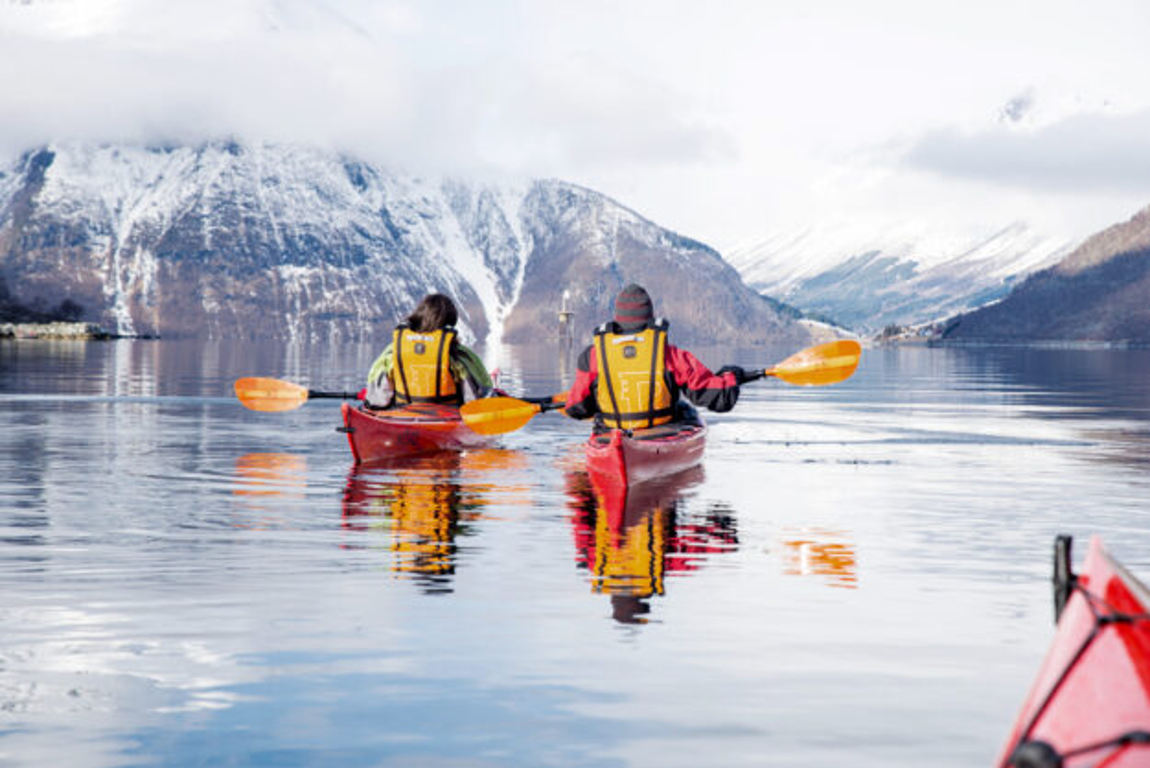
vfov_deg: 19.5
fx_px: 2236
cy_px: 384
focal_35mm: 70
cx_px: 575
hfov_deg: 28.8
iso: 100
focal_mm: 70
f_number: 8
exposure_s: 1/250
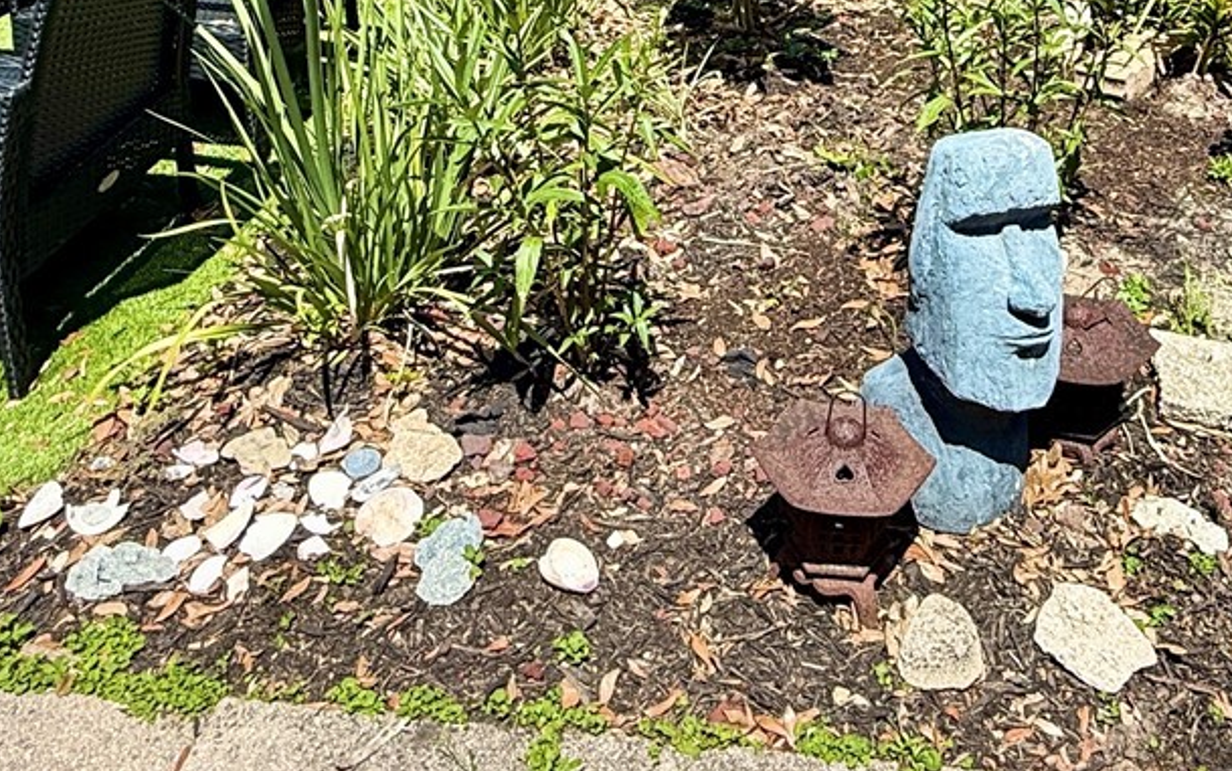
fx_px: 1310
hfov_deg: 49.4
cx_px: 827
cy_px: -144
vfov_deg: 28.7
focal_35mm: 39
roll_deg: -2.2
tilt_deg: -16.1
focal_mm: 2.22
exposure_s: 1/1125
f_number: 2.2
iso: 50
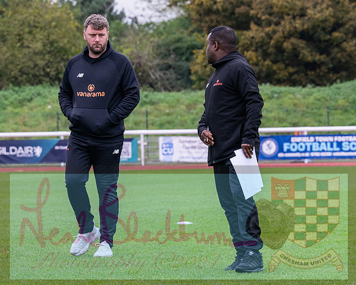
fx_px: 2560
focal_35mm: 243
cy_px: 121
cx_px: 193
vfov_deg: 6.4
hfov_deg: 8.0
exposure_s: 1/250
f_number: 5
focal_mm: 125
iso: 400
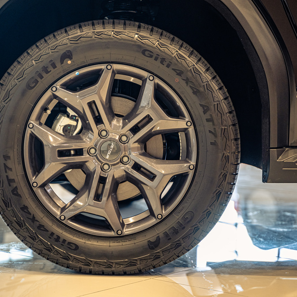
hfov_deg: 18.1
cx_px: 110
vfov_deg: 18.1
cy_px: 149
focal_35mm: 96
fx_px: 932
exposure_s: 1/125
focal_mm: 75
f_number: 2.8
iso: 500
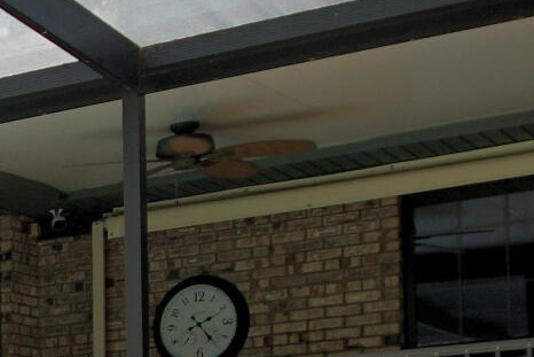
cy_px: 585
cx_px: -417
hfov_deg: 15.3
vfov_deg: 11.2
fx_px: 1721
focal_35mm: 116
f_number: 6.3
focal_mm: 12
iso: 100
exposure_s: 1/125
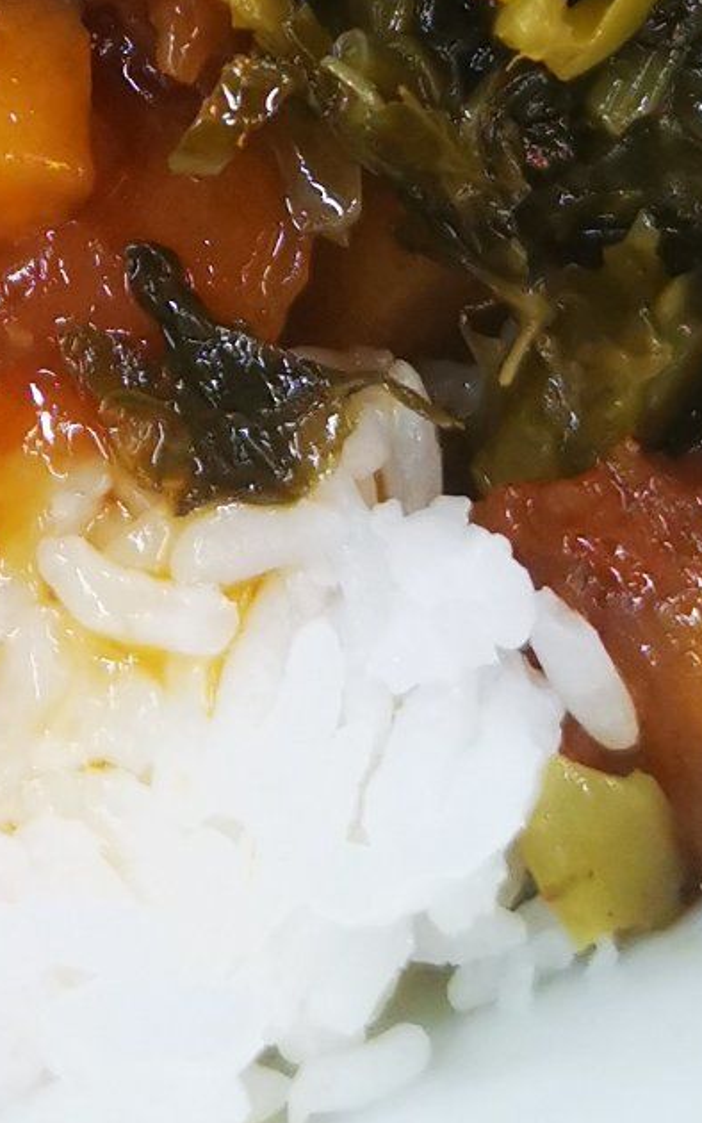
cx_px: -50
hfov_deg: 10.5
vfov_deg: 15.6
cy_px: -521
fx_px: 3794
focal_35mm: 124
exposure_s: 1/100
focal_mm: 5.58
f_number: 1.8
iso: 320
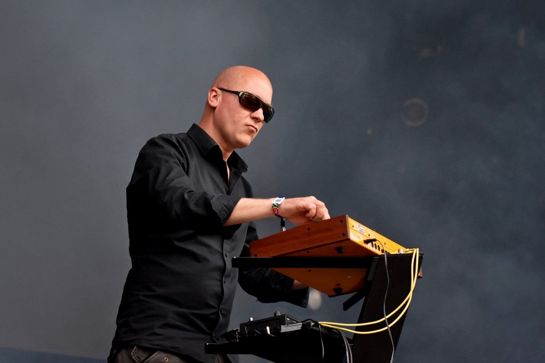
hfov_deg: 19.5
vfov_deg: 13.0
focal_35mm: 105
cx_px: 272
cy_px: 182
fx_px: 1589
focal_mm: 70
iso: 1250
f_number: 2.8
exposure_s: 1/3200
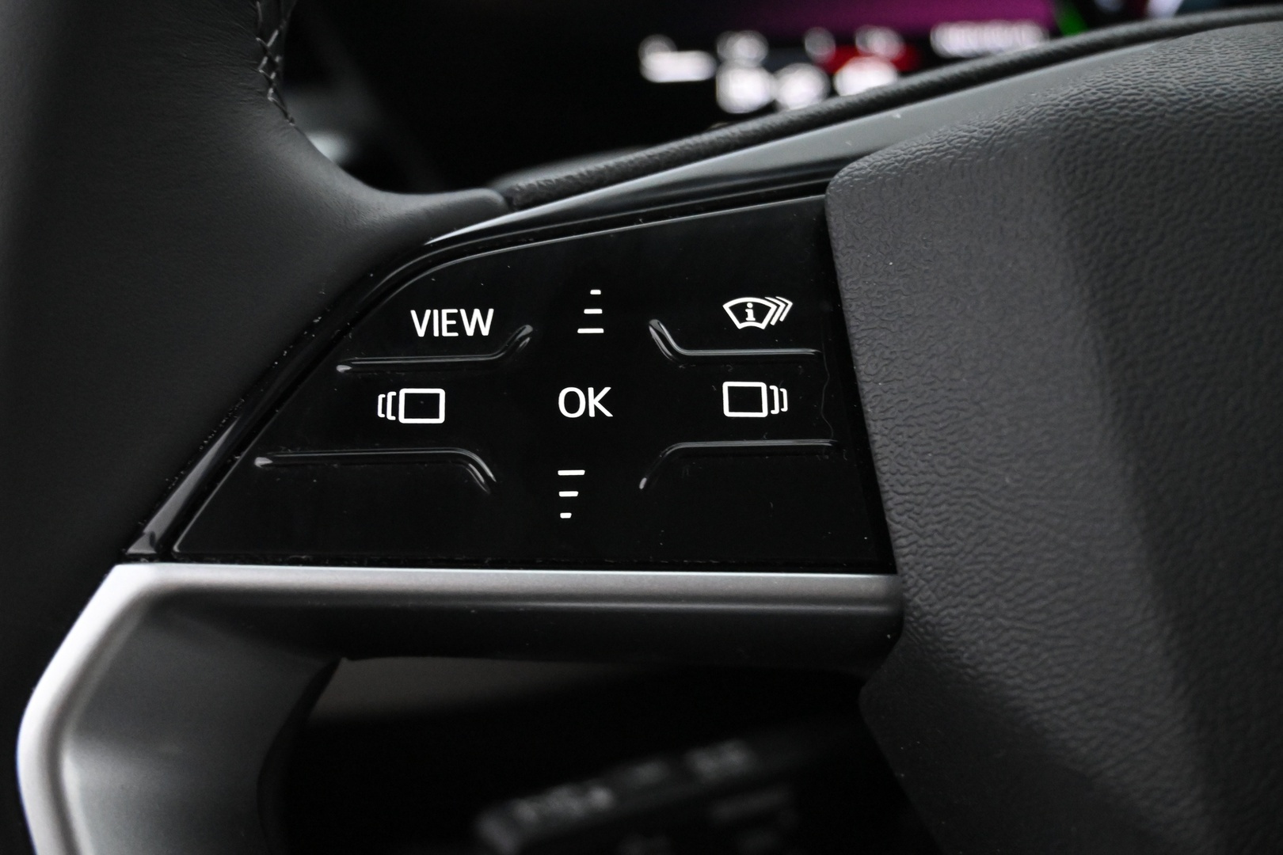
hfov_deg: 45.0
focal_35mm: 44
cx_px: 642
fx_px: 1550
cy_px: 428
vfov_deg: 30.8
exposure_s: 1/50
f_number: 4.8
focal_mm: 29
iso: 5600
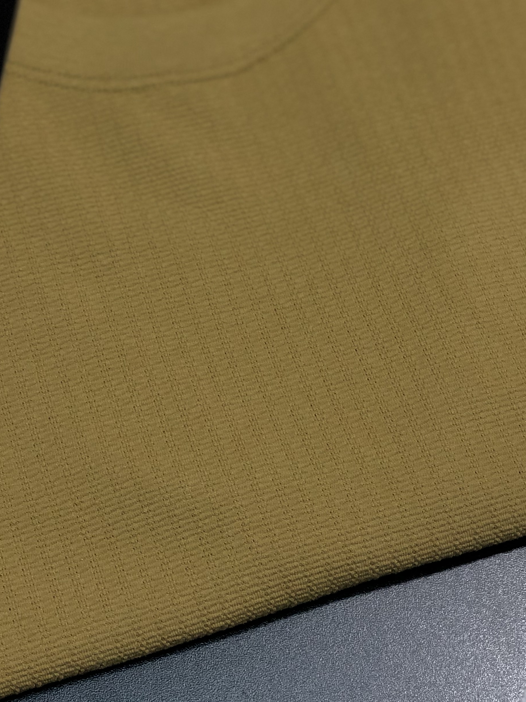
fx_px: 1743
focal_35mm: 86
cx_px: 296
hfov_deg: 17.2
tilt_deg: -61.9
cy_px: 166
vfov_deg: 22.5
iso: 50
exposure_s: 1/60
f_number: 2.4
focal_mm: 6
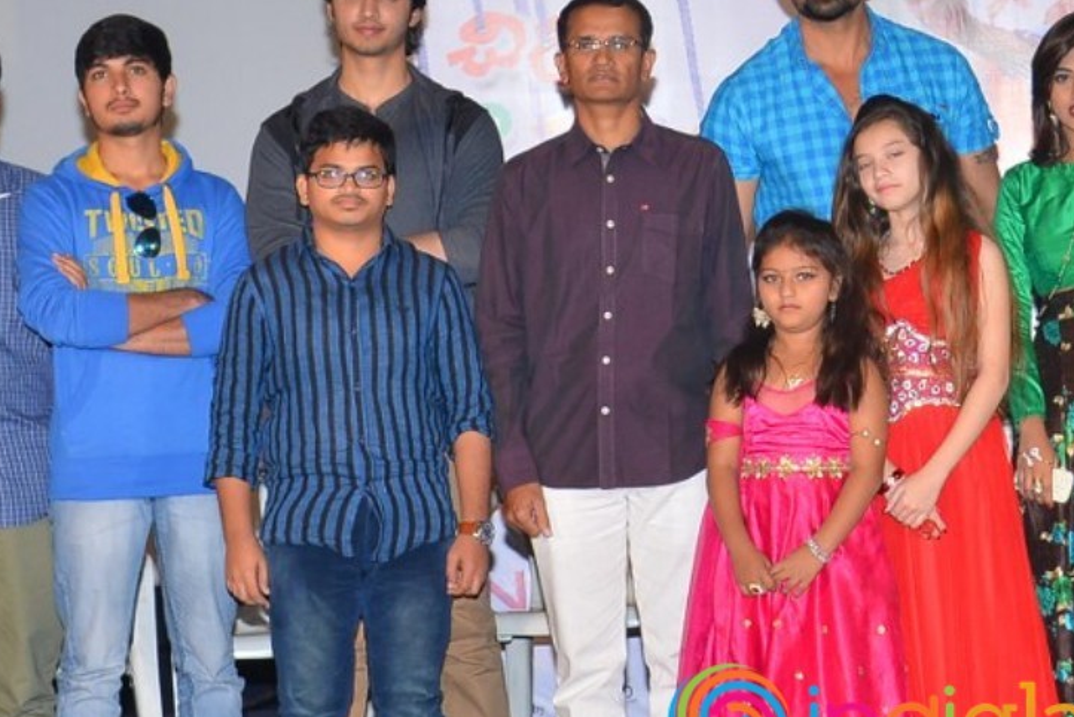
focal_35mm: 109
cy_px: 281
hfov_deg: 18.4
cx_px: 994
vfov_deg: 12.6
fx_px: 3253
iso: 800
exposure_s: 1/125
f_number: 5
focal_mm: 35
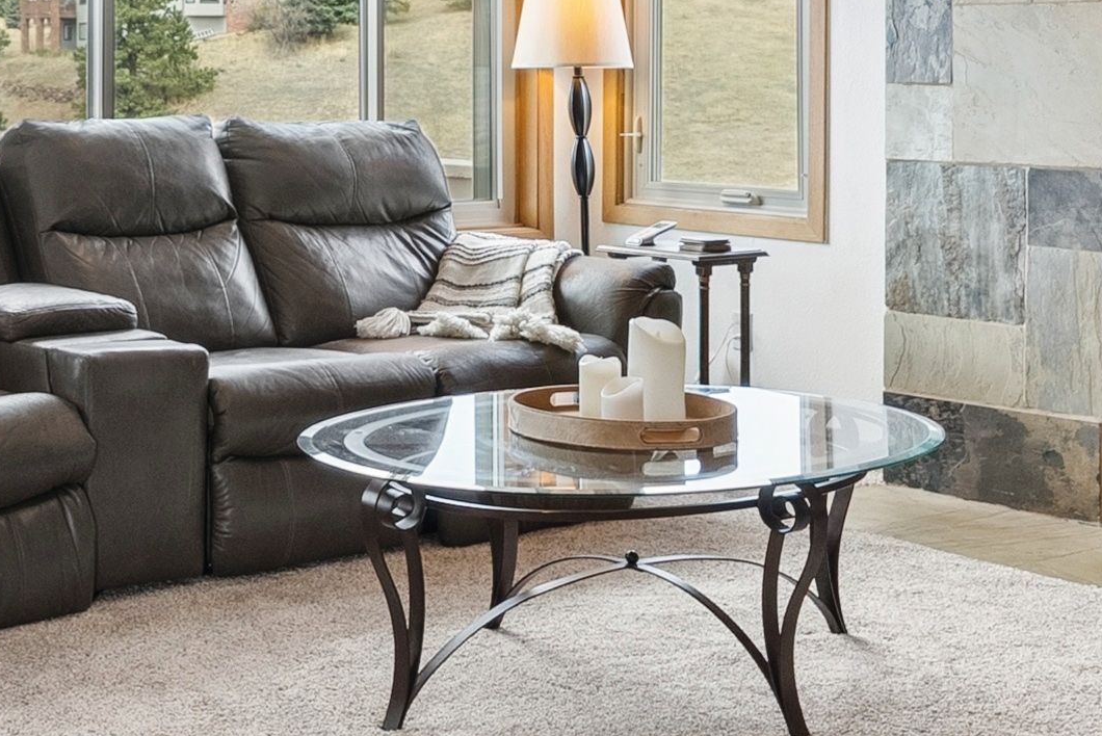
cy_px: 64
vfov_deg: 20.8
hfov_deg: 29.1
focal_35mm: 64
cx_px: -35
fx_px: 1960
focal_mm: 16
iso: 800
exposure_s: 1/100
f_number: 8
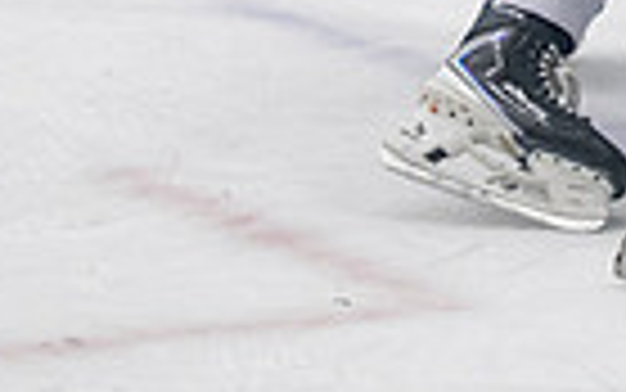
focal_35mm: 435
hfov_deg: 4.8
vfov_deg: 3.0
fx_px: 7424
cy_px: -261
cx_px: 923
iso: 2000
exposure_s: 1/640
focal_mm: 86
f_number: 3.2
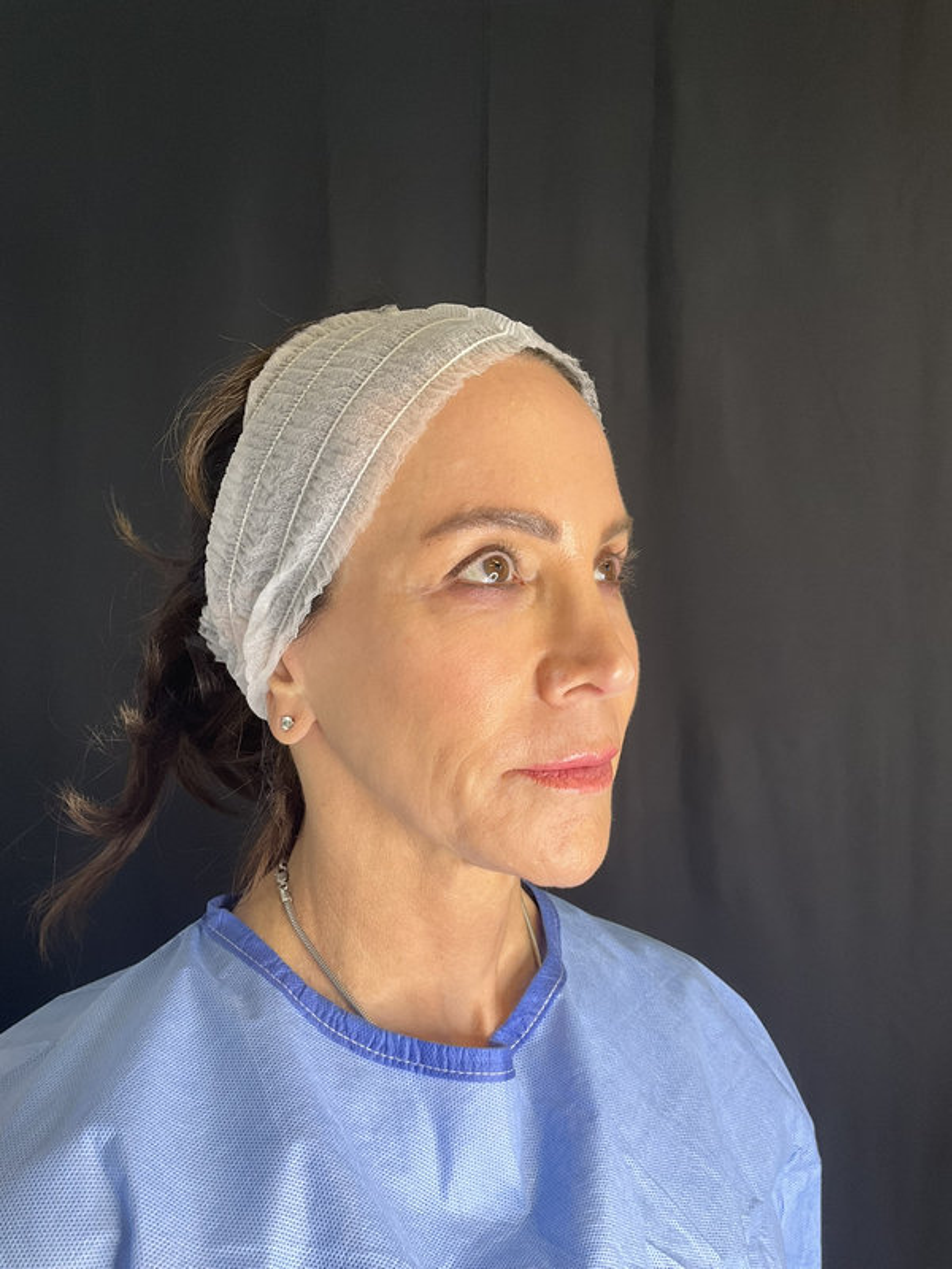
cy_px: 634
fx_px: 1063
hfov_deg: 48.2
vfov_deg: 61.7
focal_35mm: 29
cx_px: 476
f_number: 1.8
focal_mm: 3
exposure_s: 1/120
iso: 40
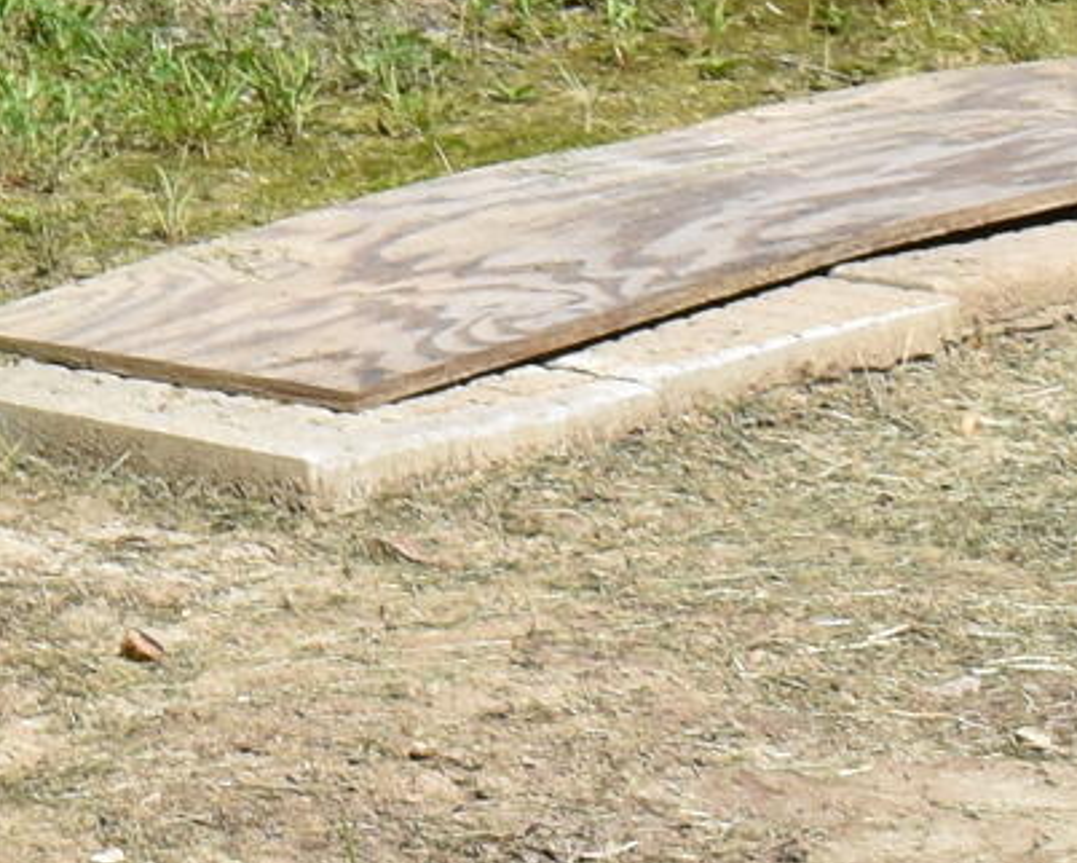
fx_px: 8706
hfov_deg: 6.8
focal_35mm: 273
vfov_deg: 5.4
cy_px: -1646
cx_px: -1216
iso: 200
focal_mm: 26
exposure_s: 1/400
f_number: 10
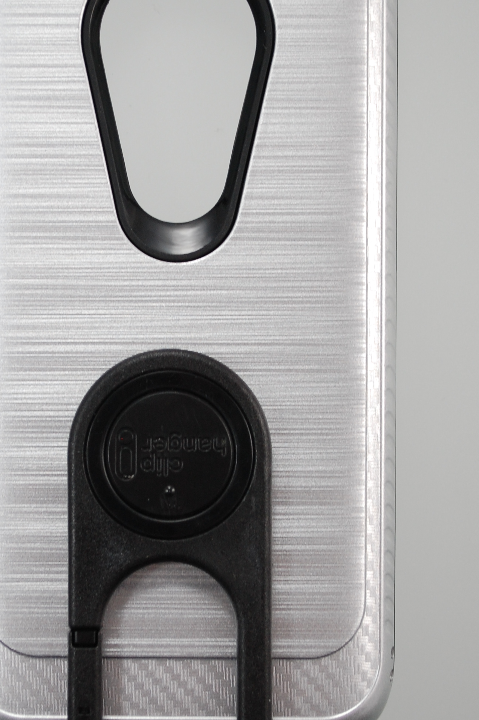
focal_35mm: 85
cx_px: 189
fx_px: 1699
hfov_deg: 16.0
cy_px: 373
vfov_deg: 23.9
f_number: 5.3
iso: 400
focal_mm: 36
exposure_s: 1/80
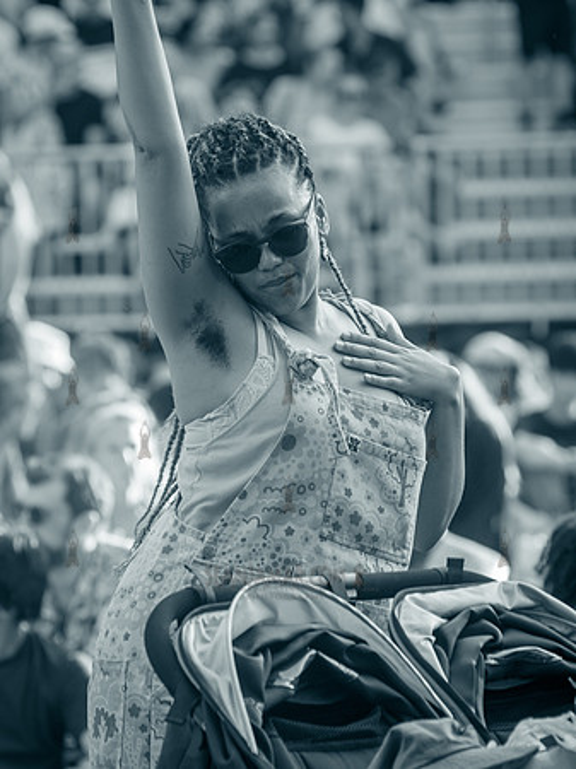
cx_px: 239
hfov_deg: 5.1
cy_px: 354
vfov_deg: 6.9
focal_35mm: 288
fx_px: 6406
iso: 400
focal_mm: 185
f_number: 5
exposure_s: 1/200
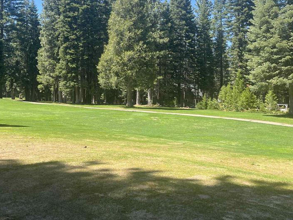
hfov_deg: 48.9
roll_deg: -0.3
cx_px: 126
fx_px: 321
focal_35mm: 38
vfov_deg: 37.7
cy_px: 99
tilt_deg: +1.0
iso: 50
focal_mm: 5.1
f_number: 1.6
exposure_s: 1/1186
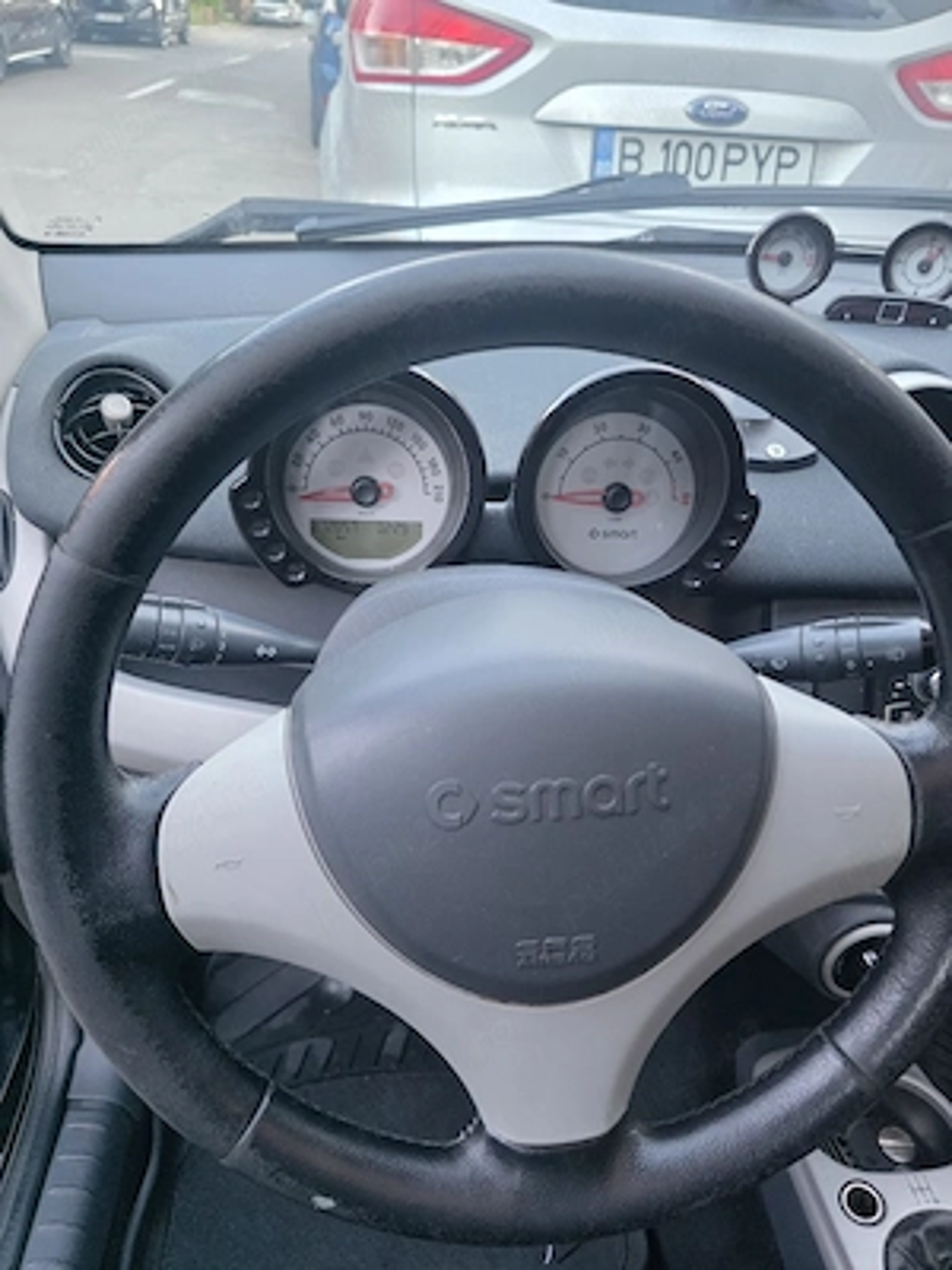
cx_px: 476
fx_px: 843
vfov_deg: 73.9
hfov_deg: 58.9
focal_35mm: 23
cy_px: 635
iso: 1000
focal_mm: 6.3
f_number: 1.7
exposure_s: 1/101
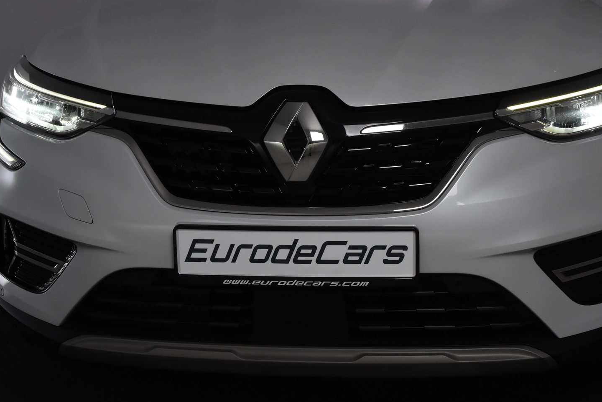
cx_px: 332
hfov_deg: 29.6
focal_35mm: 68
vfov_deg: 20.0
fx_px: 1137
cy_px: 170
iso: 1600
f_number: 8
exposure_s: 1/250
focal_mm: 34
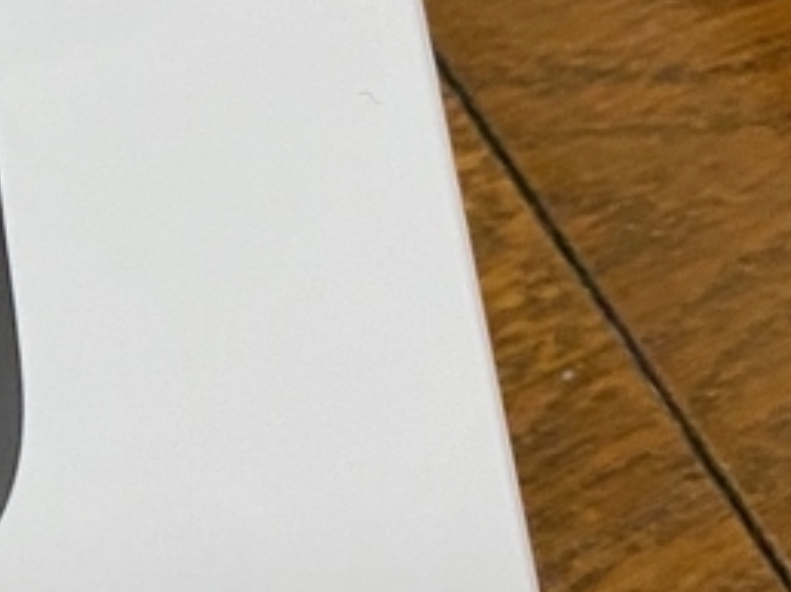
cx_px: -579
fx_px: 2762
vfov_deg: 12.2
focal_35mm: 121
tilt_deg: -64.6
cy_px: 196
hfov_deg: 14.5
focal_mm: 4.25
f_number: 1.8
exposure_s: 1/60
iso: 160
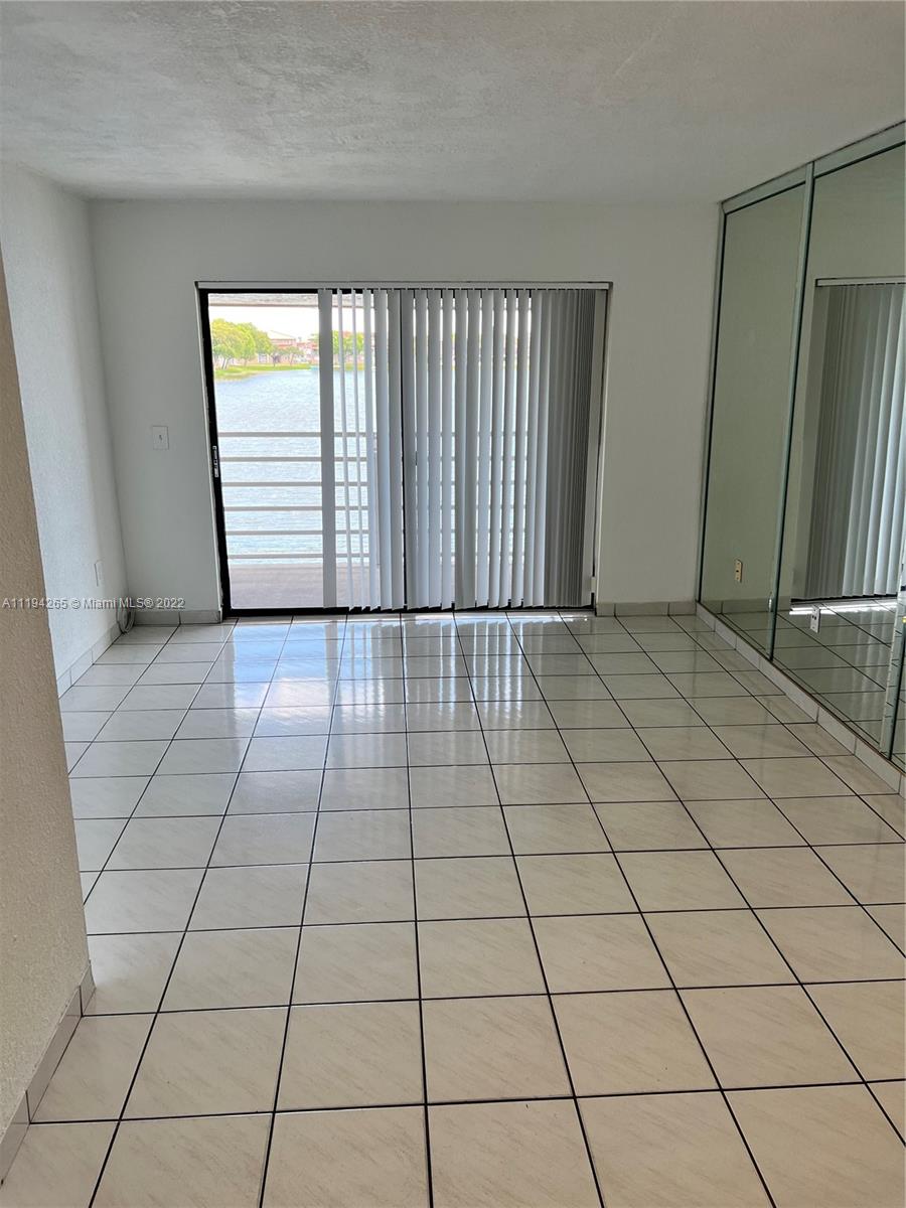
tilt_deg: -13.3
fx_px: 907
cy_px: 604
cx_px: 453
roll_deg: +1.2
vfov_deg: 67.3
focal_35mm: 26
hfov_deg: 53.1
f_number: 1.5
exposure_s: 1/166
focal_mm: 5.7
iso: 50
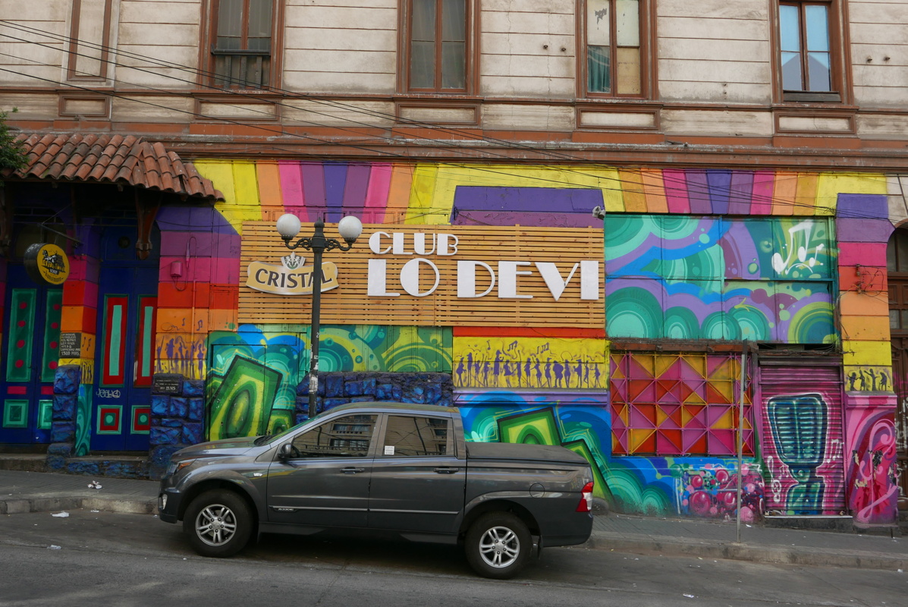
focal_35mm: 31
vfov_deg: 42.4
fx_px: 782
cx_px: 454
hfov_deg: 60.2
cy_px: 304
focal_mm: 13.9
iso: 200
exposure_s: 1/200
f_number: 5.6
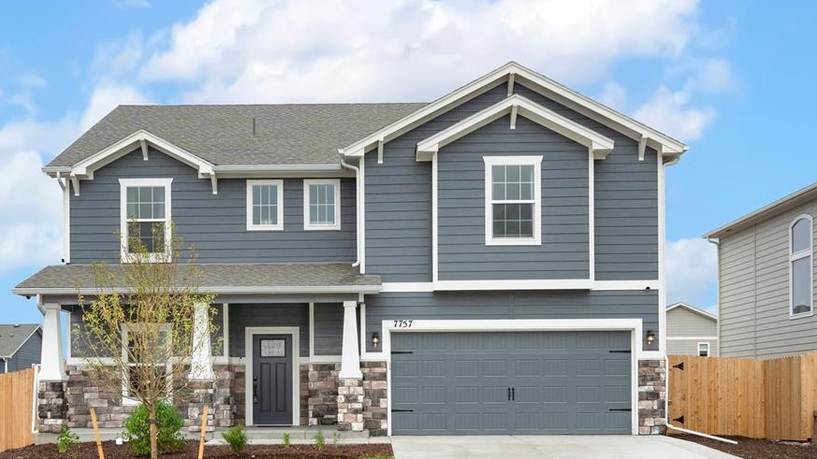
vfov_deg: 27.7
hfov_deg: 47.2
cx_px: 351
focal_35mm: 43
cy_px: 248
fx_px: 932
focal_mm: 35
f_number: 7.1
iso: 1000
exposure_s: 1/2500
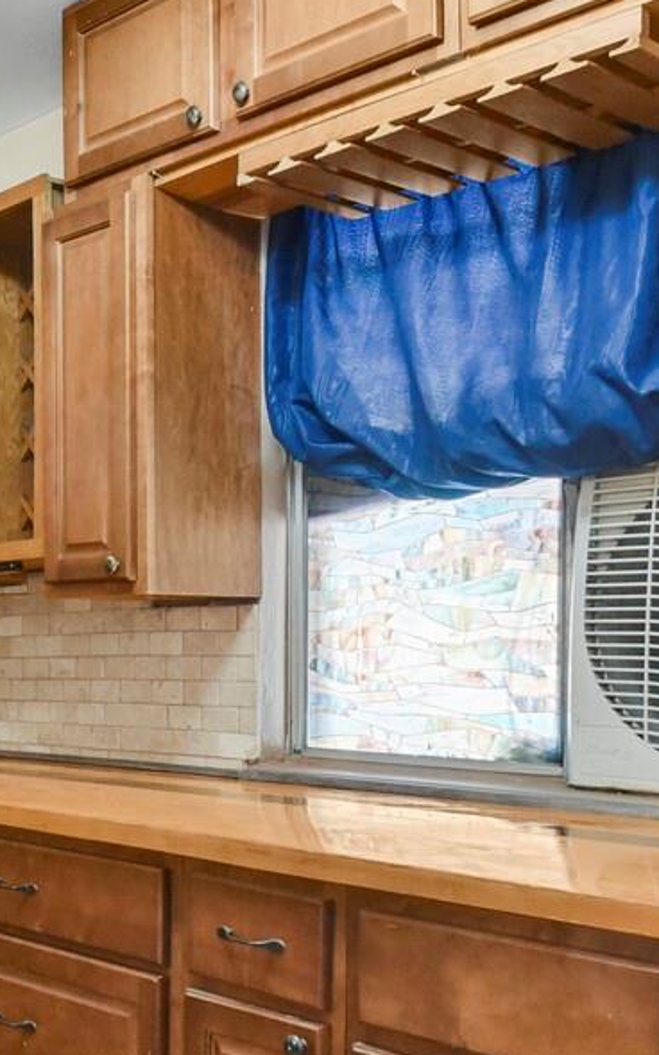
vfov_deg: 42.3
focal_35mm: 47
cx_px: 49
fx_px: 1351
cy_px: 672
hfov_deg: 26.4
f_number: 8
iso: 3200
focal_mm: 17
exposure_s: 1/20
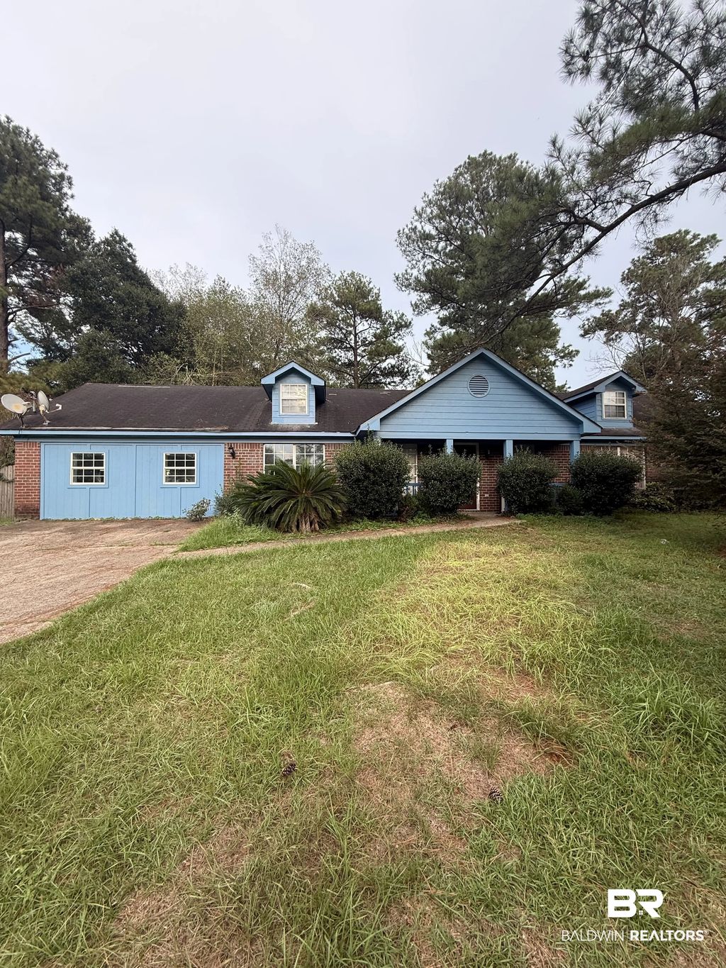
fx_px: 391
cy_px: 484
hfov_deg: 85.7
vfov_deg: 102.1
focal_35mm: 14
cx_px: 363
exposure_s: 1/151
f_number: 2.2
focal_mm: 2.22
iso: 50
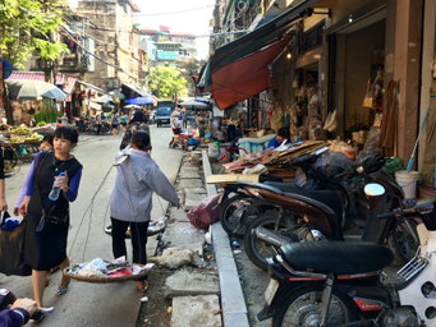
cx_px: 254
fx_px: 428
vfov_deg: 41.7
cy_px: 143
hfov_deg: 53.7
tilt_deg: -2.4
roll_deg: -0.5
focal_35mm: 34
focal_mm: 4.15
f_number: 2.2
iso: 25
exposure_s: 1/119
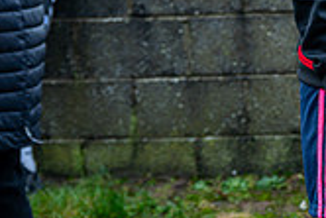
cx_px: 489
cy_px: -52
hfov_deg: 13.8
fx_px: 1269
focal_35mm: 140
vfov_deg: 9.7
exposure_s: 1/250
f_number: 4
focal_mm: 40
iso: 100
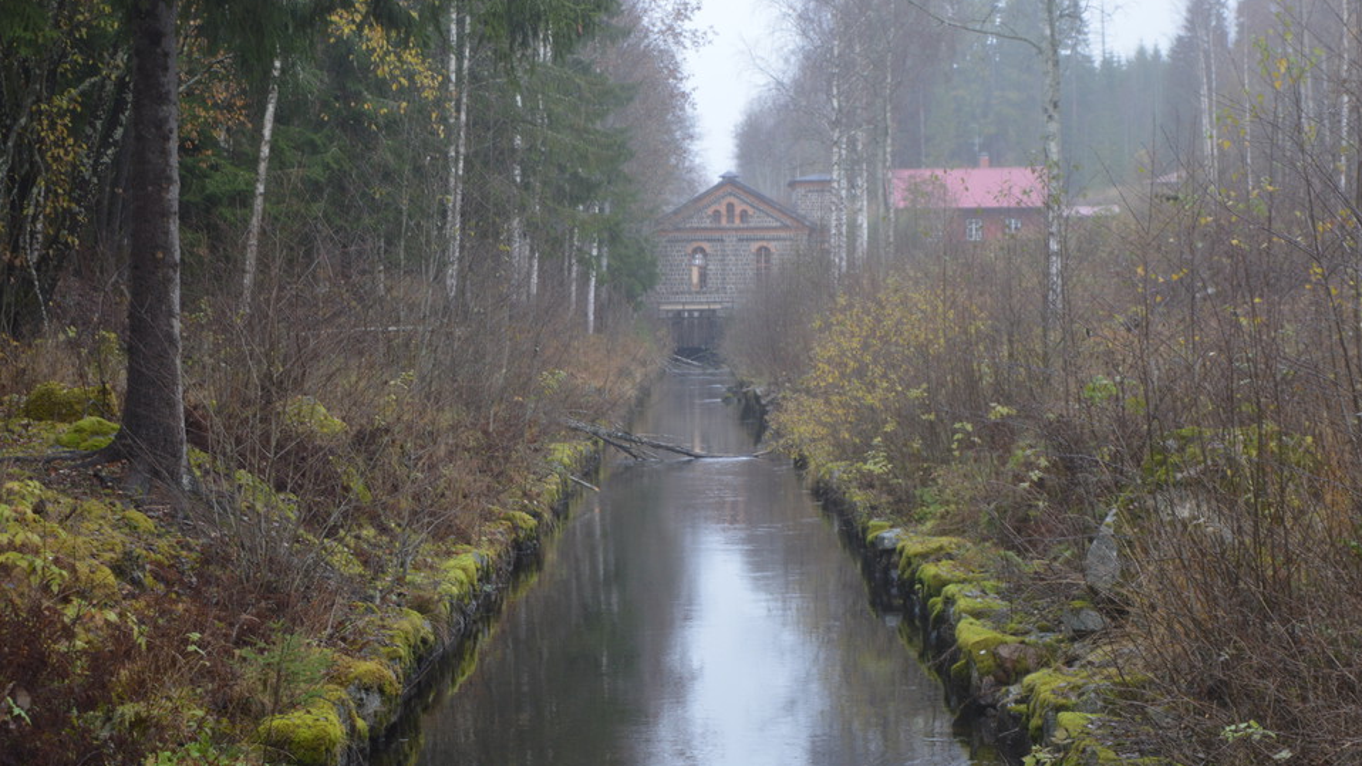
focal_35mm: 87
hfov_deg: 24.6
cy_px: 318
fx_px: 3125
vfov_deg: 14.0
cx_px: 681
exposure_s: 1/125
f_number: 5.6
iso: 280
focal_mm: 55
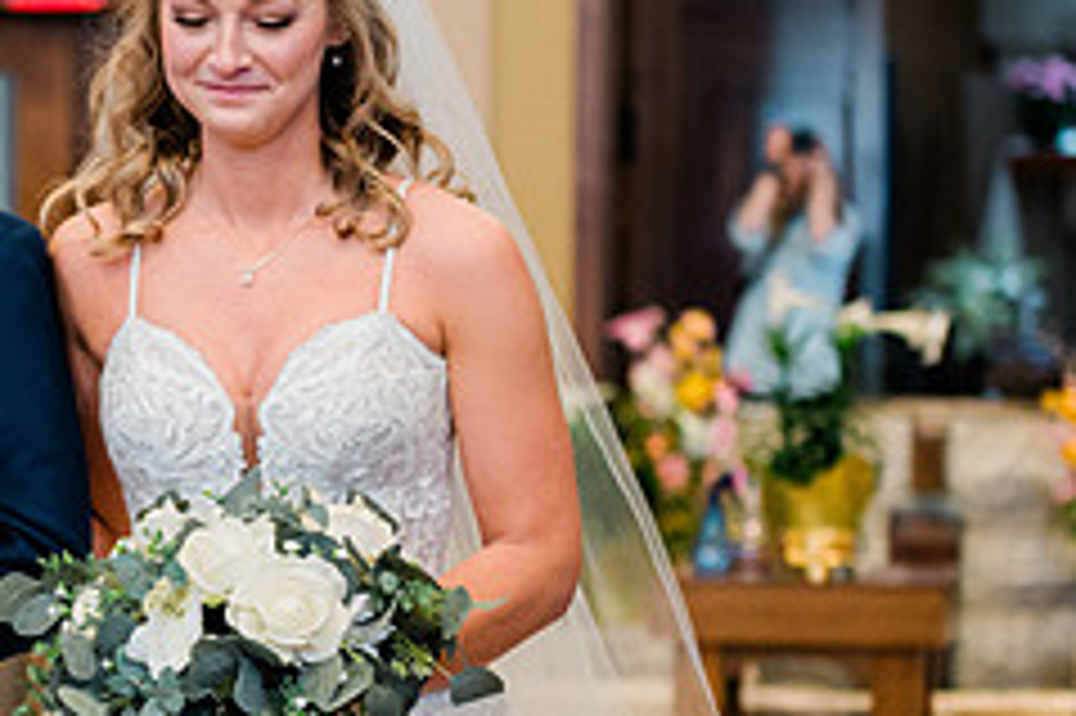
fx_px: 5077
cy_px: 536
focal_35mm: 170
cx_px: 45
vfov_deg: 8.1
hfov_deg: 12.0
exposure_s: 1/250
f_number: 2.8
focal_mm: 70
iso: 1600
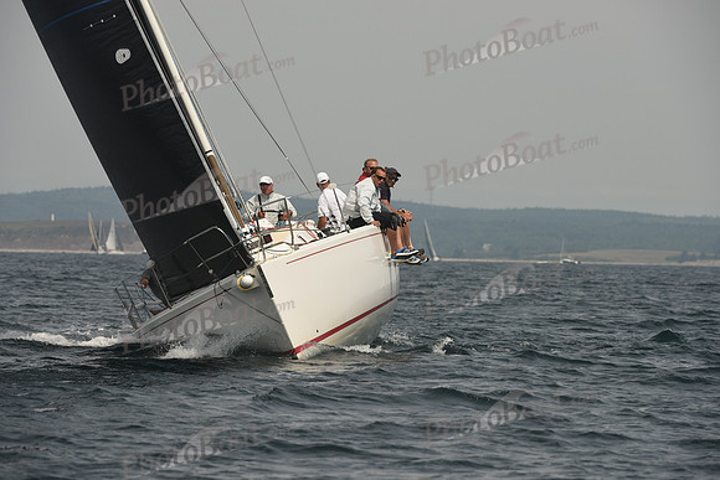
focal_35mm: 290
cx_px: 360
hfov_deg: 7.1
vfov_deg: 4.7
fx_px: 5801
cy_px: 240
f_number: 8
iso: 250
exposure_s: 1/800
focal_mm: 290
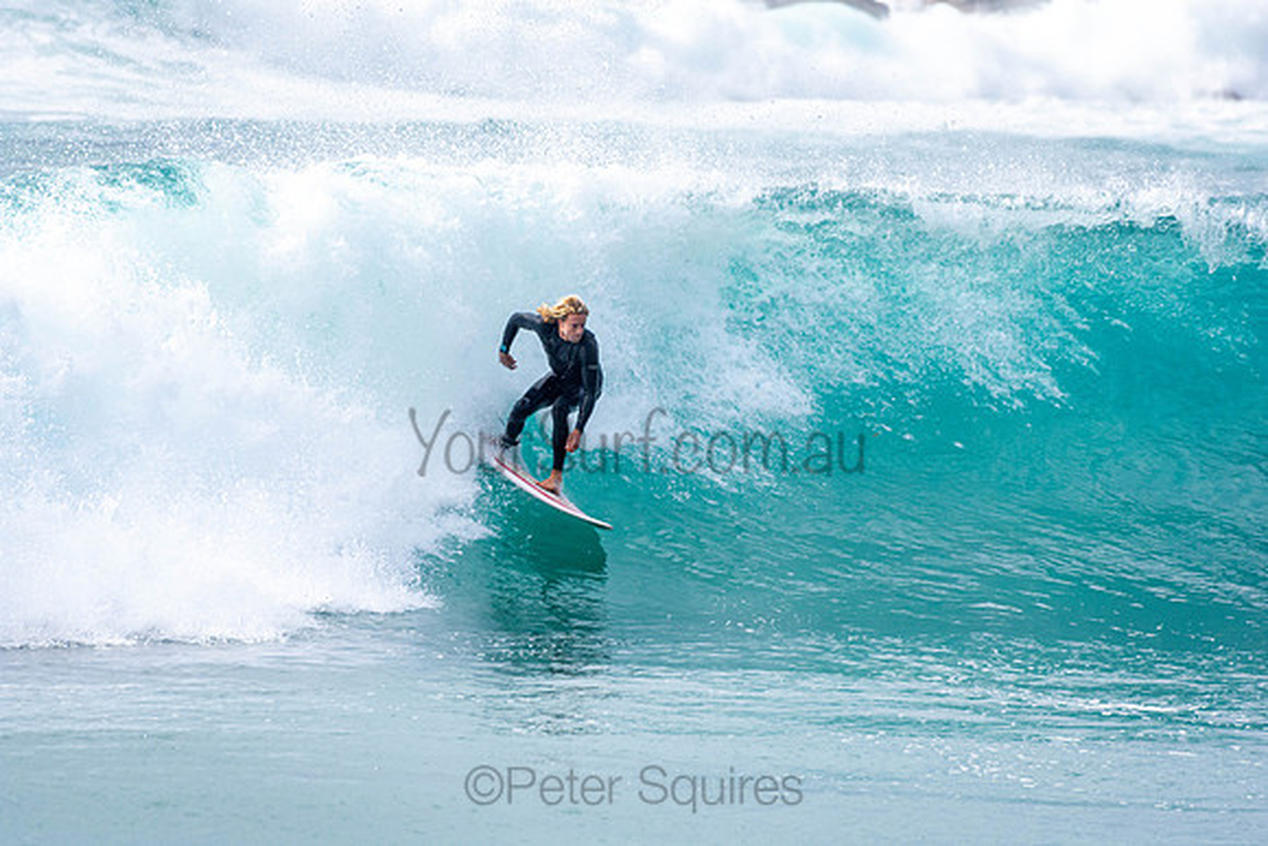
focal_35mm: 750
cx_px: 634
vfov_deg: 1.8
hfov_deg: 2.7
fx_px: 26422
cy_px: 423
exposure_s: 1/2500
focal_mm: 500
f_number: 5.6
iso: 640
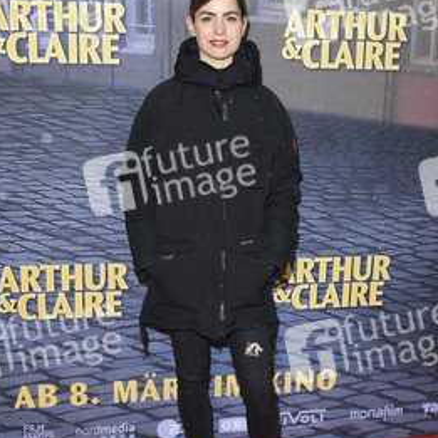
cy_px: 260
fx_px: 616
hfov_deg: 39.2
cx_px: 218
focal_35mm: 43
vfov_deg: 39.0
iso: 2000
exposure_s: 1/160
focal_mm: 22
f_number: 6.3
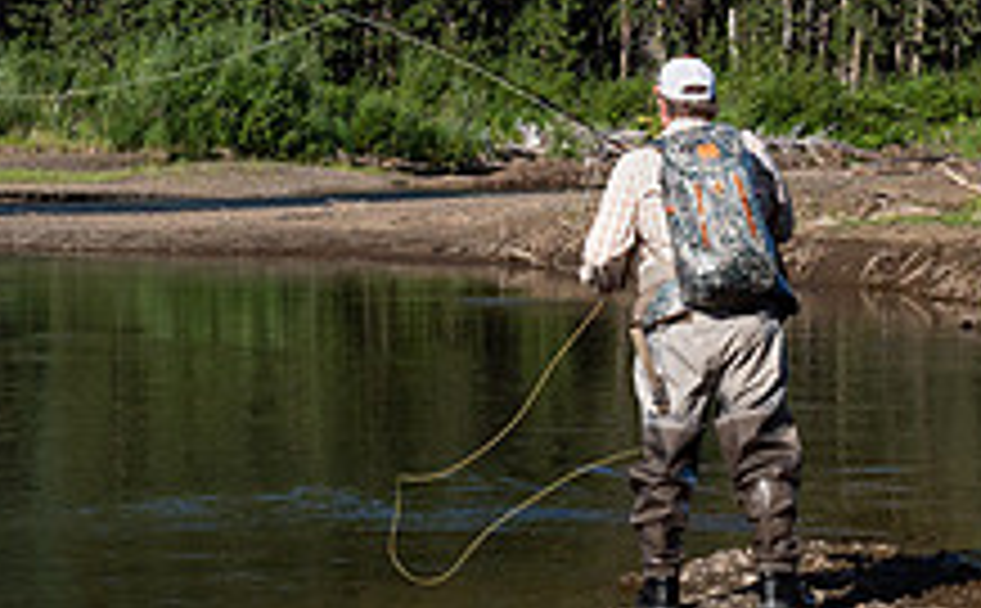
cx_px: 313
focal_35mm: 164
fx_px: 4373
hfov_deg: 12.8
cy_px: 220
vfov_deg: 7.9
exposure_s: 1/320
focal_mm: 27
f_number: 5.6
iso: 320
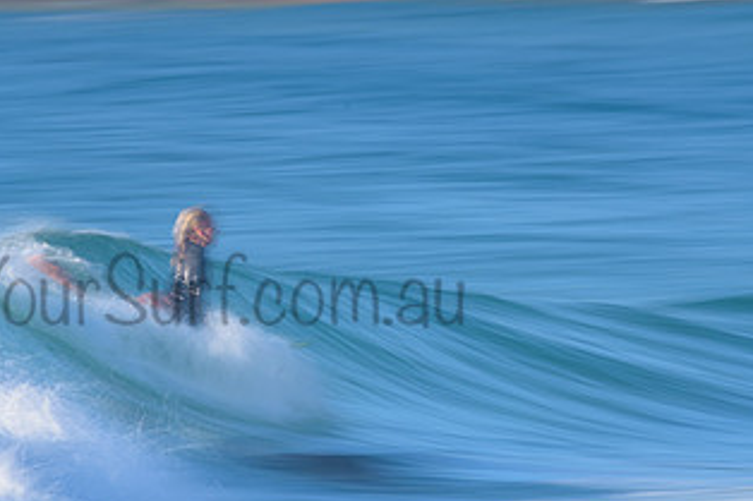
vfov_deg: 1.5
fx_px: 19337
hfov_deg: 2.2
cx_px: 211
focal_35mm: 925
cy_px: 270
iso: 31
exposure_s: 1/6
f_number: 13
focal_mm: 500
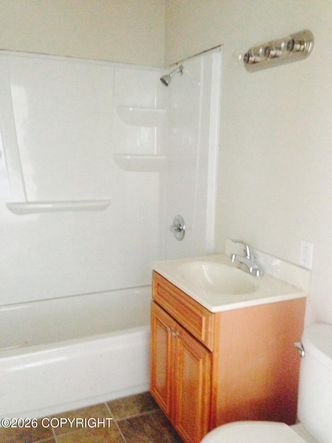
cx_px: 166
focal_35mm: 33
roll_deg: +1.2
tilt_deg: -8.9
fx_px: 422
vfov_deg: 55.4
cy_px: 222
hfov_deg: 42.9
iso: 500
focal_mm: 4.12
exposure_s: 1/15
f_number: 2.4
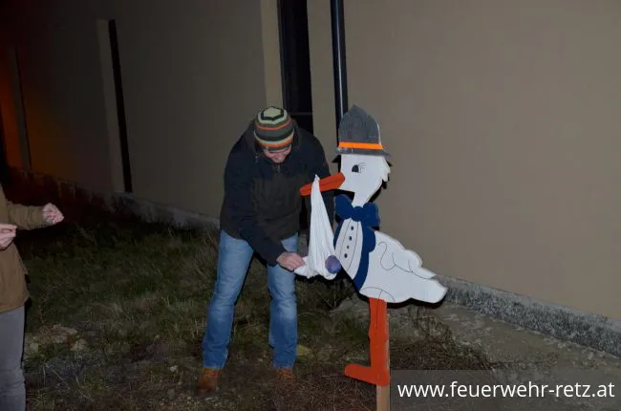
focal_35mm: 45
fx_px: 774
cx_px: 310
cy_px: 206
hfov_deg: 43.7
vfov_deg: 29.7
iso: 3200
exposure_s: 1/60
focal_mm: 30
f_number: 4.2
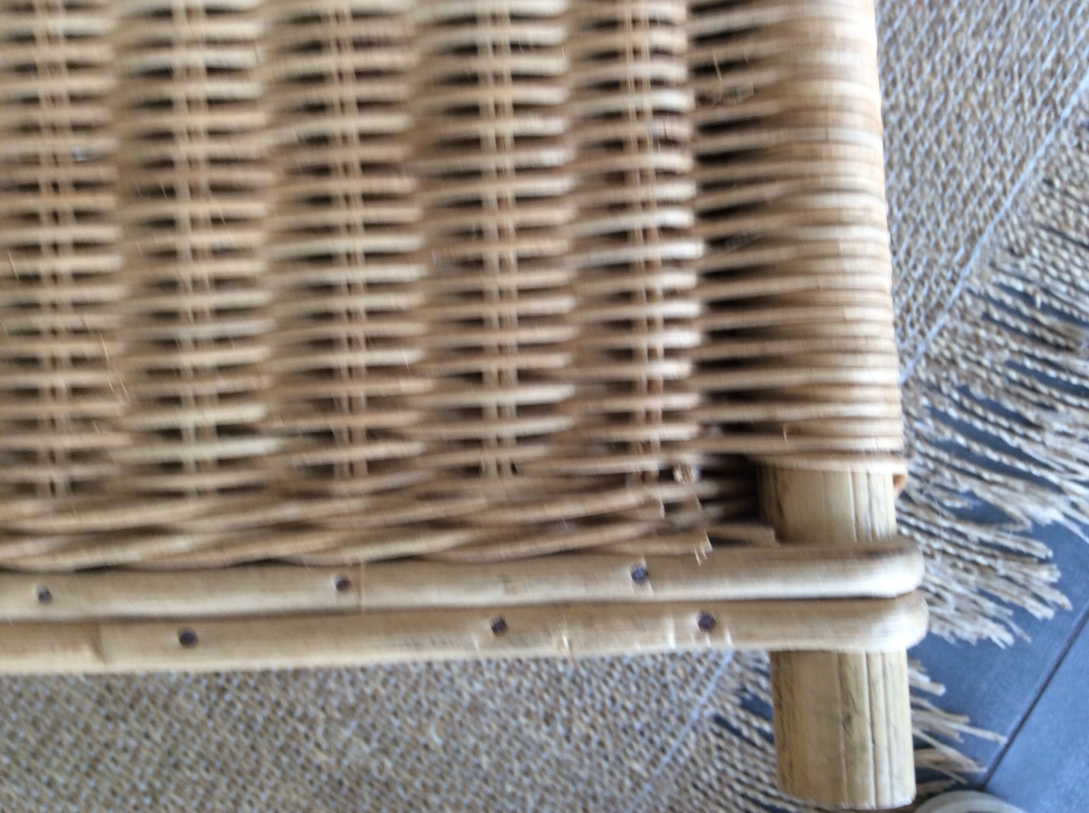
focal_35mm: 32
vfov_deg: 44.1
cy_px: 406
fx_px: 1005
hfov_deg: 56.9
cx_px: 544
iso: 50
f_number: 2.4
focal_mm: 3.3
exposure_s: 1/25
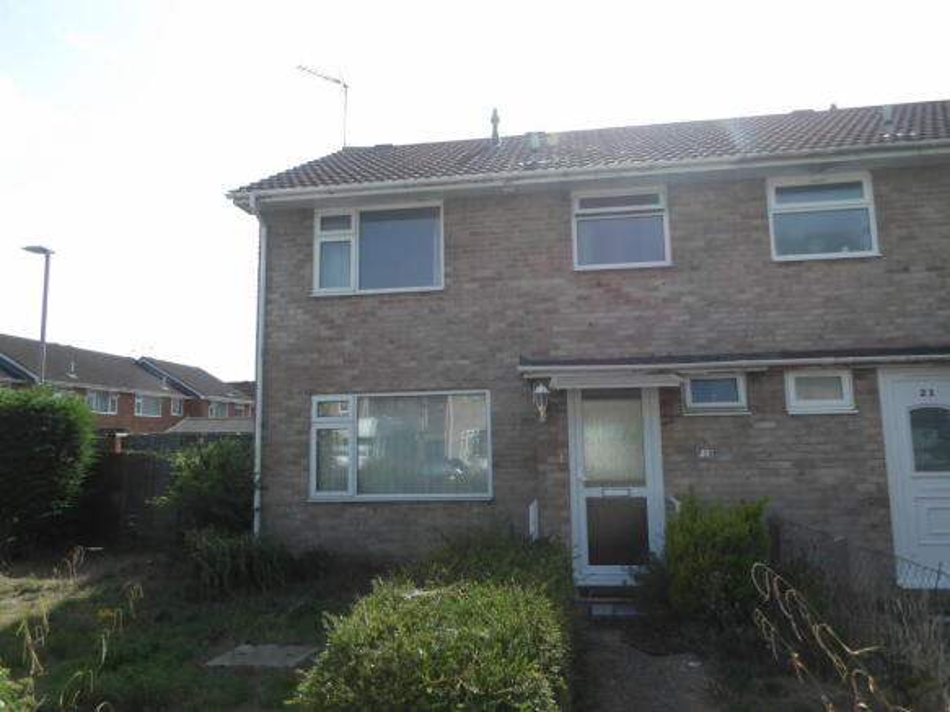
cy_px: 356
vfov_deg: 56.8
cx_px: 475
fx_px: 659
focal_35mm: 24
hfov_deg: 71.6
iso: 100
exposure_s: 1/380
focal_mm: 4.3
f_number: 4.1
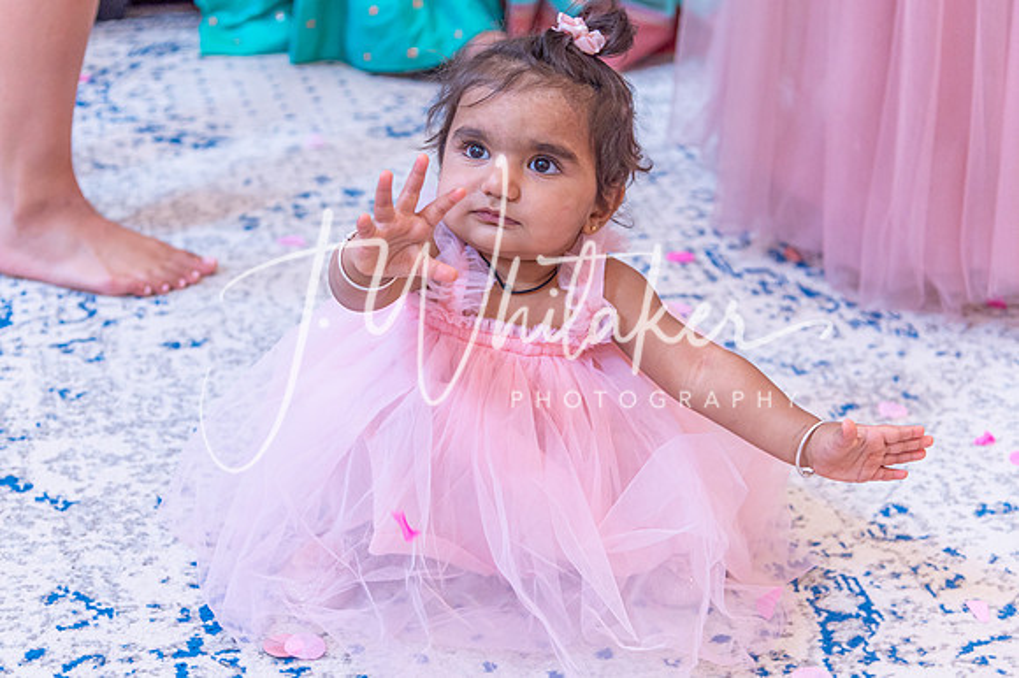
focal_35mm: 67
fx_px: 1882
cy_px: 317
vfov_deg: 20.4
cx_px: 403
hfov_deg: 30.2
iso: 800
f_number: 4
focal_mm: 55
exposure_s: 1/160
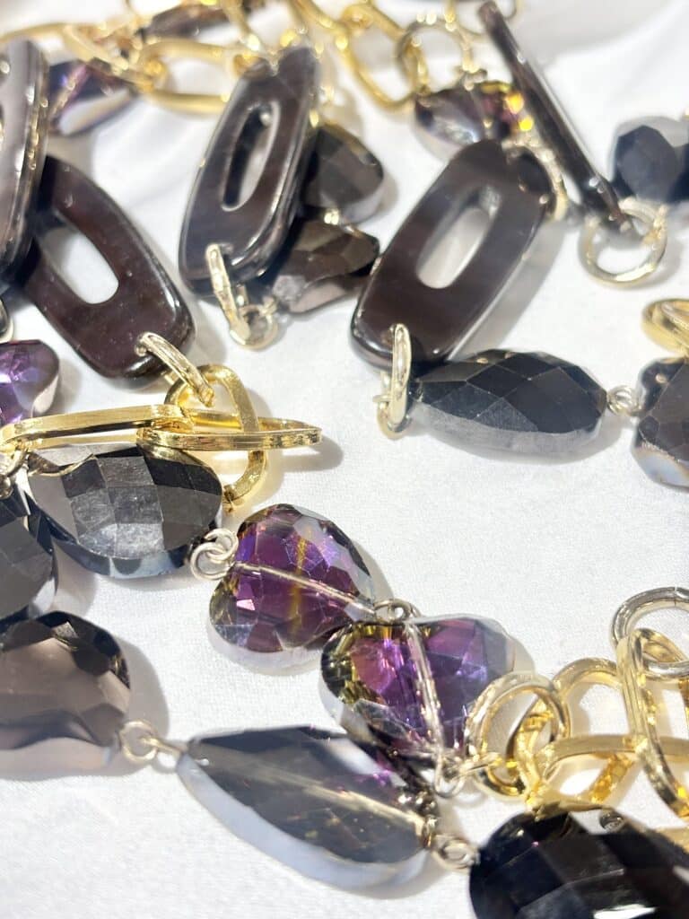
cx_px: 344
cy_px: 460
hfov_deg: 28.0
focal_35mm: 52
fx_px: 1380
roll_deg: +7.7
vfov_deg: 36.8
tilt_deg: -33.3
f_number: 1.6
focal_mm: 5.96
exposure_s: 1/106
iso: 25
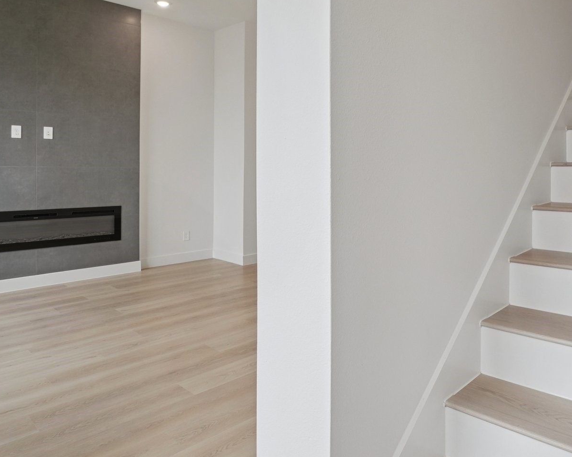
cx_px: 352
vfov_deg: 57.9
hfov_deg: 69.3
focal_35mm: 24
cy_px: 167
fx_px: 406
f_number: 8
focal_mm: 10
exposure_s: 1/60
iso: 400
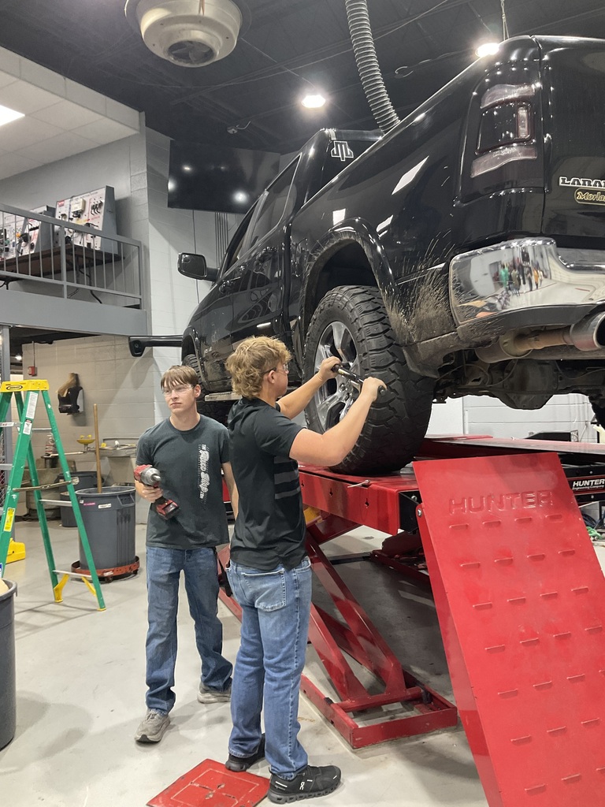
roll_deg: +1.4
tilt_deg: +1.2
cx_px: 302
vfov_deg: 61.7
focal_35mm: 29
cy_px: 404
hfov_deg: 48.2
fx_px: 676
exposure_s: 1/60
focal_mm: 3
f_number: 1.8
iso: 80
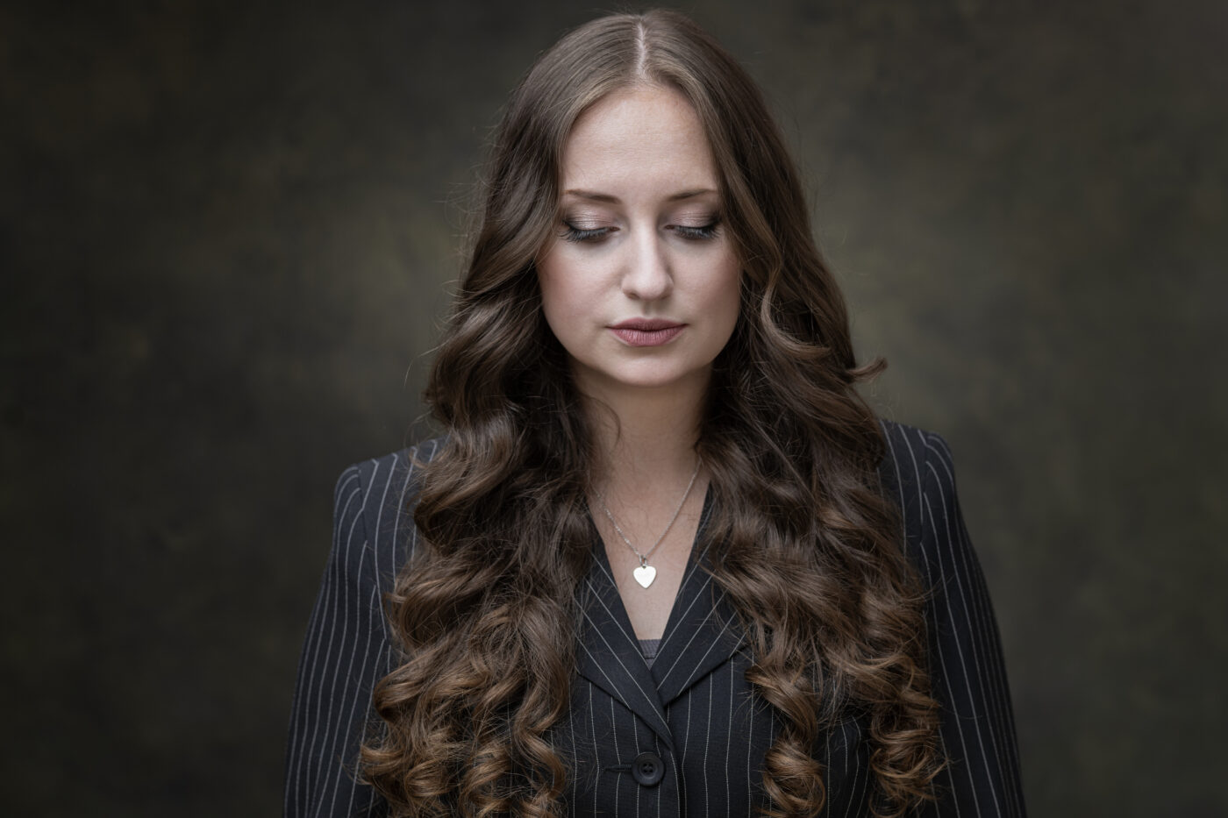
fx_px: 2899
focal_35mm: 85
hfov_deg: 23.9
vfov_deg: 16.1
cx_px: 614
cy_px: 409
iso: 100
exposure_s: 1/200
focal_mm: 85
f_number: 4
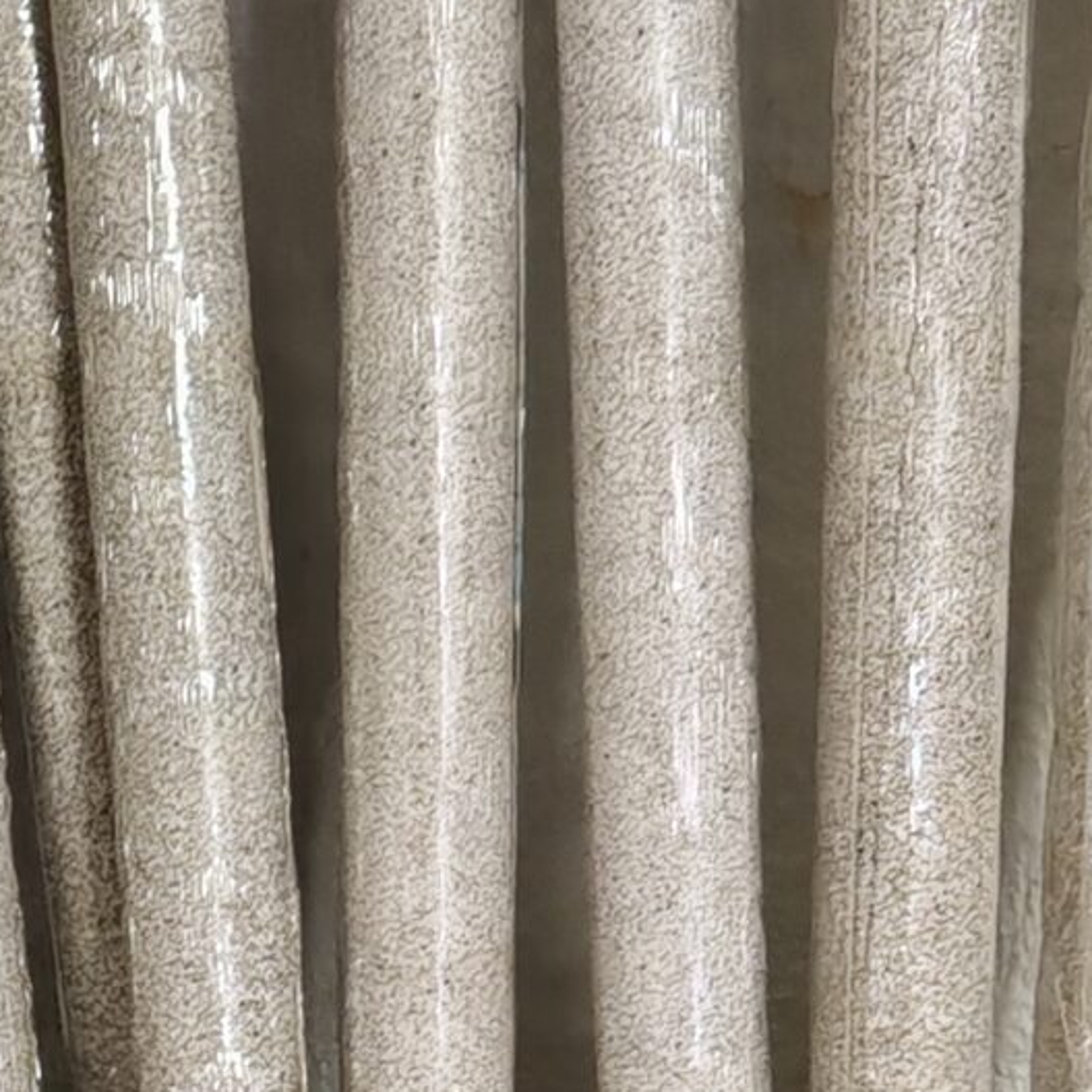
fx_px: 5354
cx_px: -147
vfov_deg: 11.3
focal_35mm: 150
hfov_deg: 11.5
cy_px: 1516
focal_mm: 6.67
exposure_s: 1/25
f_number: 1.9
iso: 1250
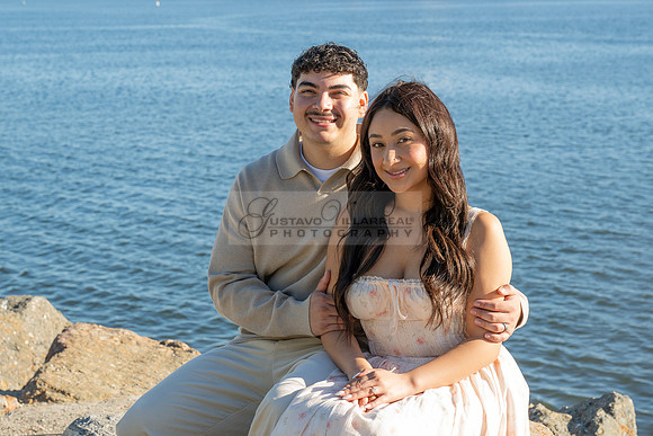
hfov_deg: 23.6
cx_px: 288
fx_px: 1560
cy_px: 193
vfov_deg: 15.9
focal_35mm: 86
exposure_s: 1/200
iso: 200
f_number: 9
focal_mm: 77
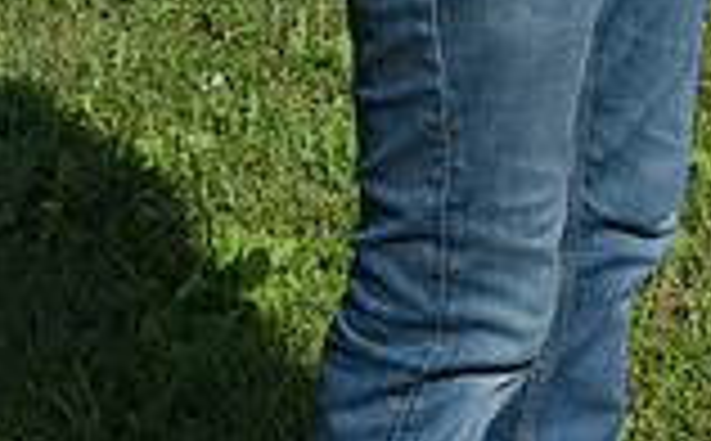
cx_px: 608
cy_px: -832
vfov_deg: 6.2
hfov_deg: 10.7
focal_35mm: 195
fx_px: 3770
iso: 400
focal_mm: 52
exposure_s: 1/320
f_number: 18
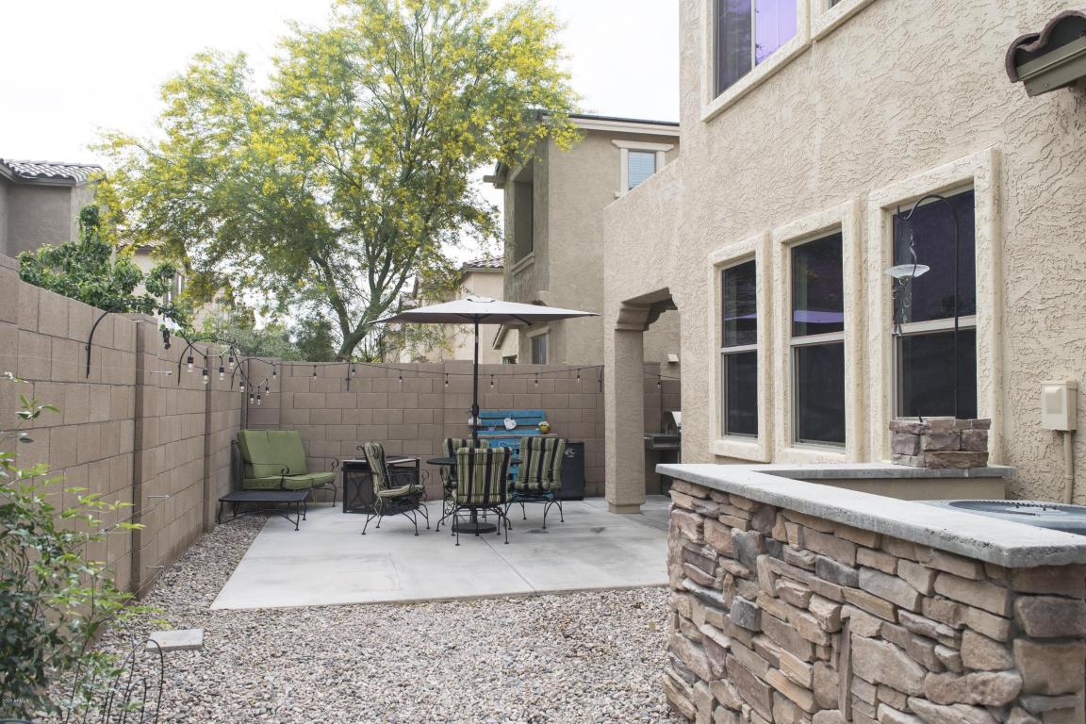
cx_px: 543
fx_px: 814
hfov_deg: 67.4
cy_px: 362
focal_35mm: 27
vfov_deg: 47.9
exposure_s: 1/125
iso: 100
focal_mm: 18
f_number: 5.6
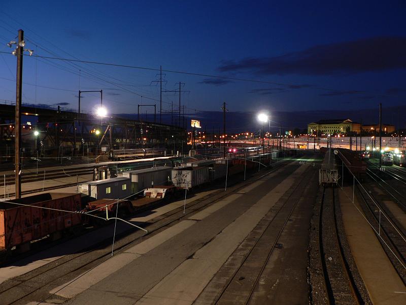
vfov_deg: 39.7
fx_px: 422
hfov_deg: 51.4
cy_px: 152
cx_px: 203
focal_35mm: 36
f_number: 2.8
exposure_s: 1/1.3
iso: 80
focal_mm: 6
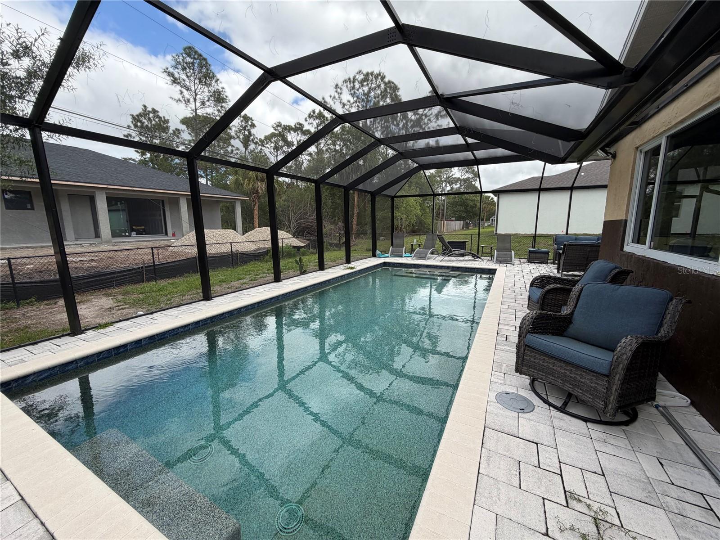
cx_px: 360
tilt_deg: -9.3
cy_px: 270
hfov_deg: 102.1
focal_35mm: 14
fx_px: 291
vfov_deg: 85.7
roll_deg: -0.3
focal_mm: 2.22
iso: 50
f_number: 2.2
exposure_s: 1/502
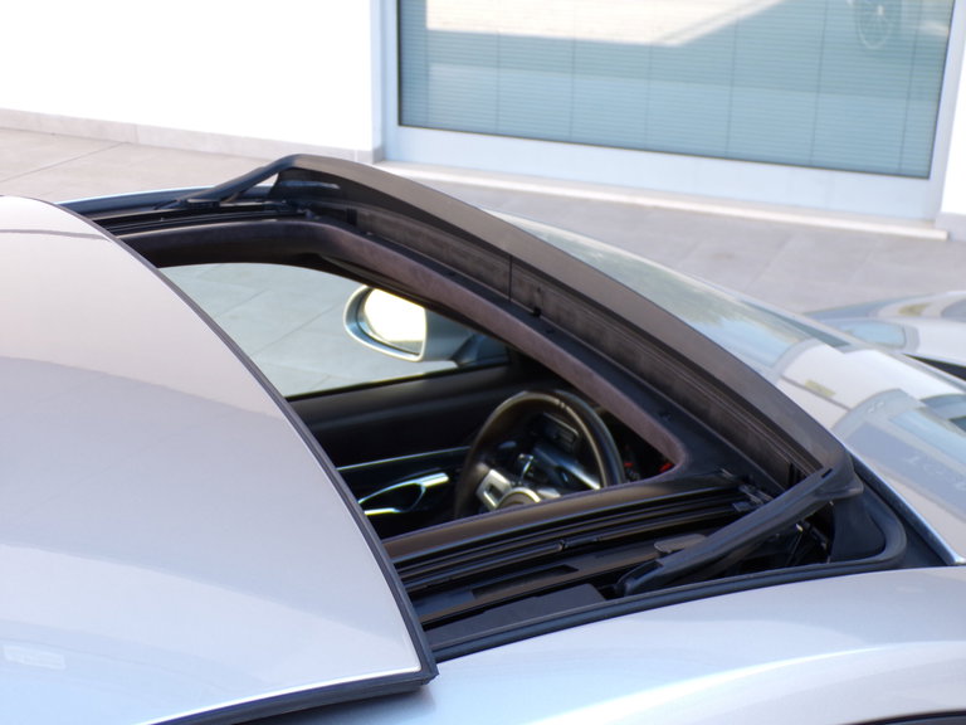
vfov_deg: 29.7
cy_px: 362
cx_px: 483
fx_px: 1367
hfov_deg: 38.9
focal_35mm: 49
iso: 100
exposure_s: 1/75
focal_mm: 8.7
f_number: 3.5
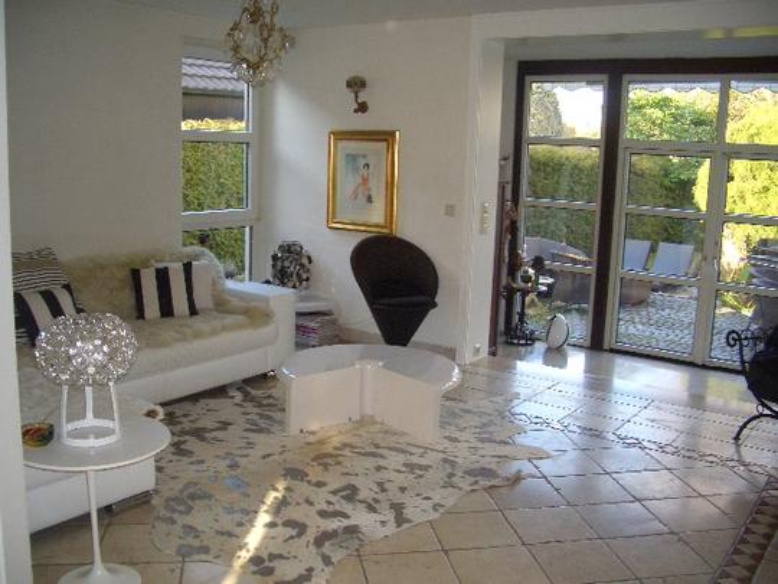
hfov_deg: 52.6
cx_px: 389
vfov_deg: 40.7
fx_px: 787
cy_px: 292
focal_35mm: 35
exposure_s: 1/60
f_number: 2.6
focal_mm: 5.8
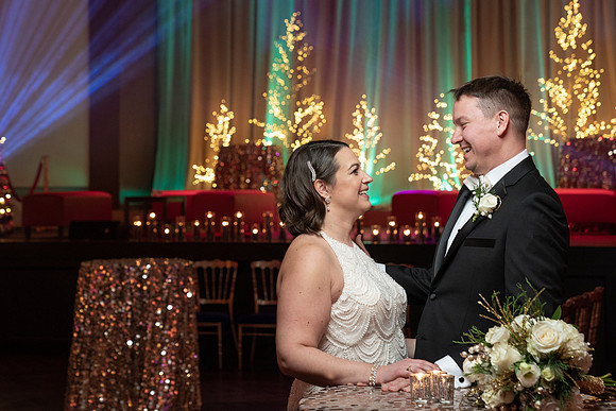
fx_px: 1355
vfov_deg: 17.2
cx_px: 305
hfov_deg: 25.6
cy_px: 145
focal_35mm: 79
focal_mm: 59
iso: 2000
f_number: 4
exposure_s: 1/100
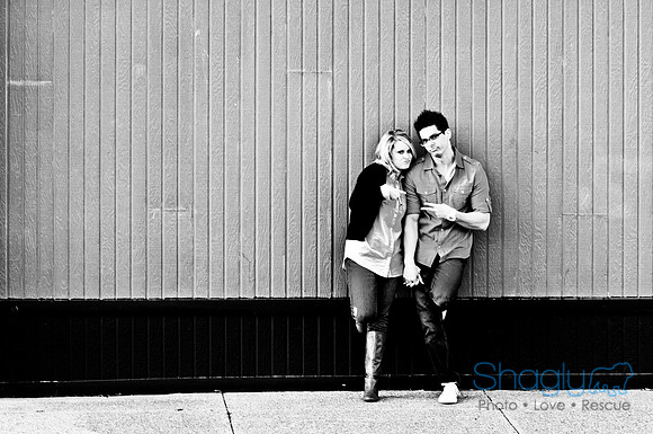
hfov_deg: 13.1
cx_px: 326
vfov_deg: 8.7
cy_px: 217
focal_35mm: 158
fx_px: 2853
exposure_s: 1/160
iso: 400
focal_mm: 105
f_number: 4
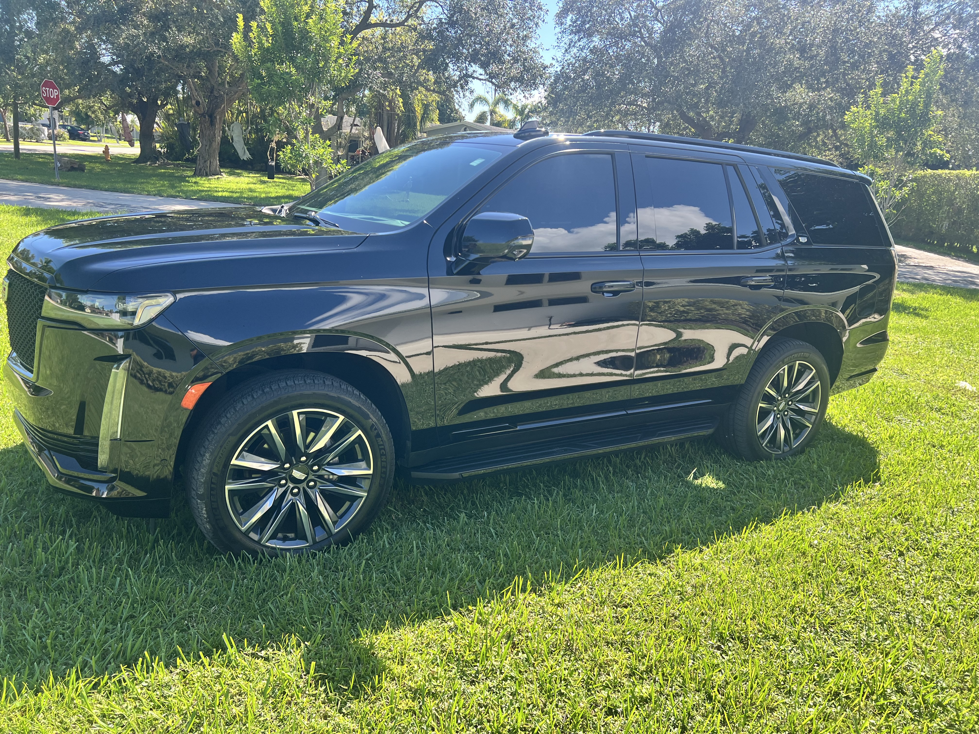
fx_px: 735
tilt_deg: -16.5
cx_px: 490
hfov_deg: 67.3
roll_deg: -5.2
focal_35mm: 26
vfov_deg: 53.1
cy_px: 367
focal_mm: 5.7
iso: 50
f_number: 1.5
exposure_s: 1/775
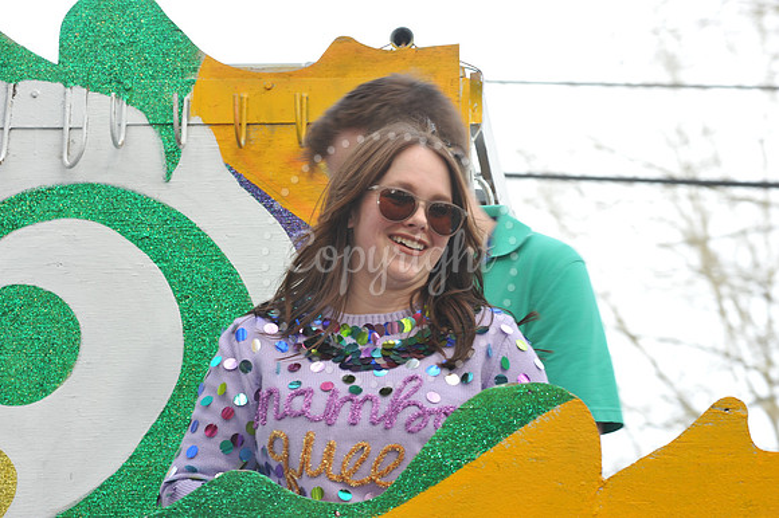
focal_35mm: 125
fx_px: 2703
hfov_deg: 16.4
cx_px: 390
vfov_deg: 11.0
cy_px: 259
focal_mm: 125
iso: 250
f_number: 9
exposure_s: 1/80
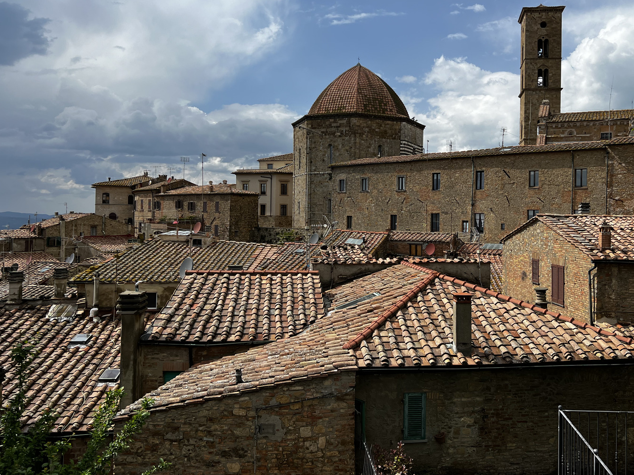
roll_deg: -0.1
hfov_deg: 58.0
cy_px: 207
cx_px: 377
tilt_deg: +1.1
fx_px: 568
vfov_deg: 45.3
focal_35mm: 31
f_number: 1.5
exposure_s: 1/6579
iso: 50
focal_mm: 5.7
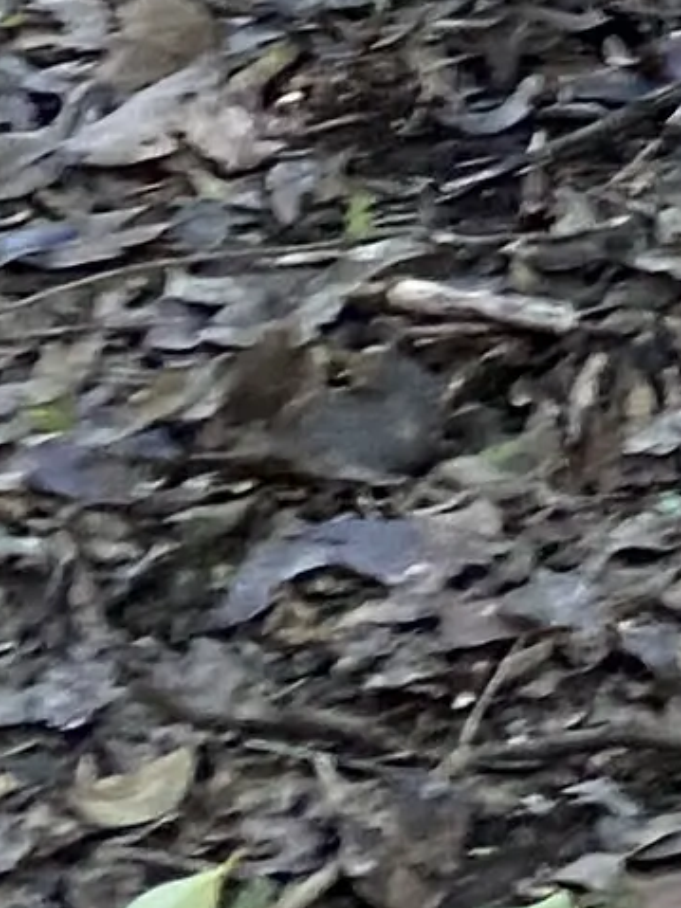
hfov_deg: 5.9
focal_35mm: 219
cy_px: -1824
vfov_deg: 7.8
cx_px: 2584
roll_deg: +0.7
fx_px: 5747
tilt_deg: -8.3
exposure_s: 1/60
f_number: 1.8
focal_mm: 4.25
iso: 160
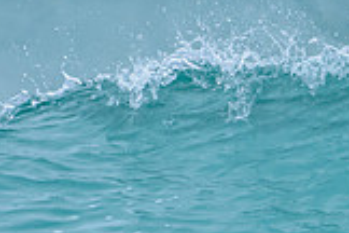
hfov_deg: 0.9
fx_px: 21791
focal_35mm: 2248
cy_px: 229
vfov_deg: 0.6
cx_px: 639
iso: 800
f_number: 5.6
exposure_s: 1/2000
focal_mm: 500
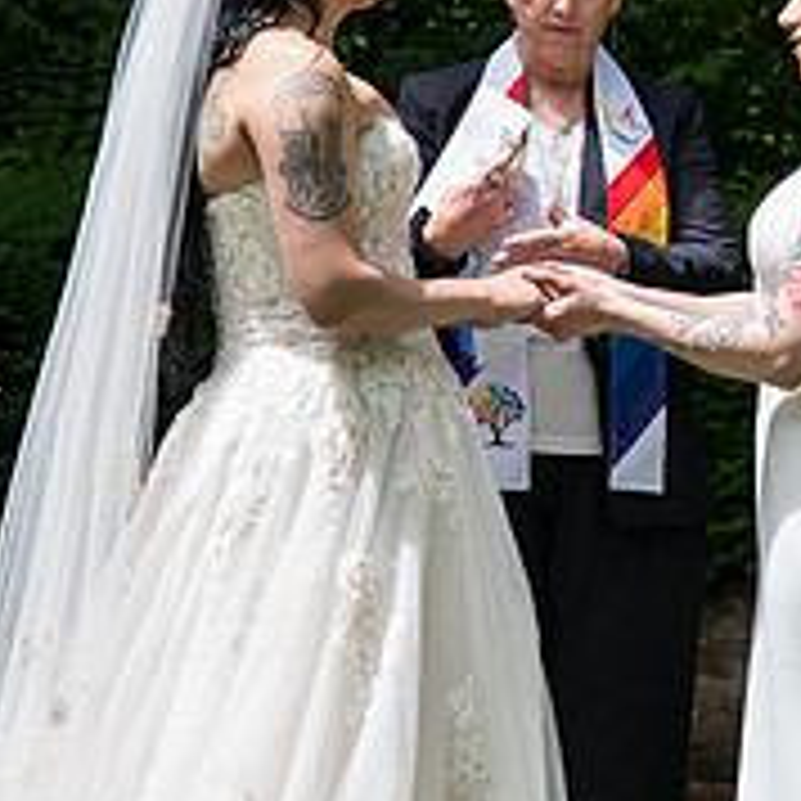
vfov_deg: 9.0
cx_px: 788
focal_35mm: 194
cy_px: 142
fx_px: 5079
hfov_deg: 9.0
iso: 160
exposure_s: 1/400
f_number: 4
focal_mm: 70
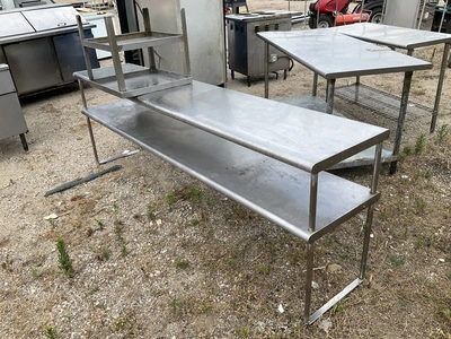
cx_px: 226
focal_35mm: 29
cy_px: 170
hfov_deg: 61.7
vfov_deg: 48.2
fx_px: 378
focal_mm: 3
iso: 25
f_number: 1.8
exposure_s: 1/912
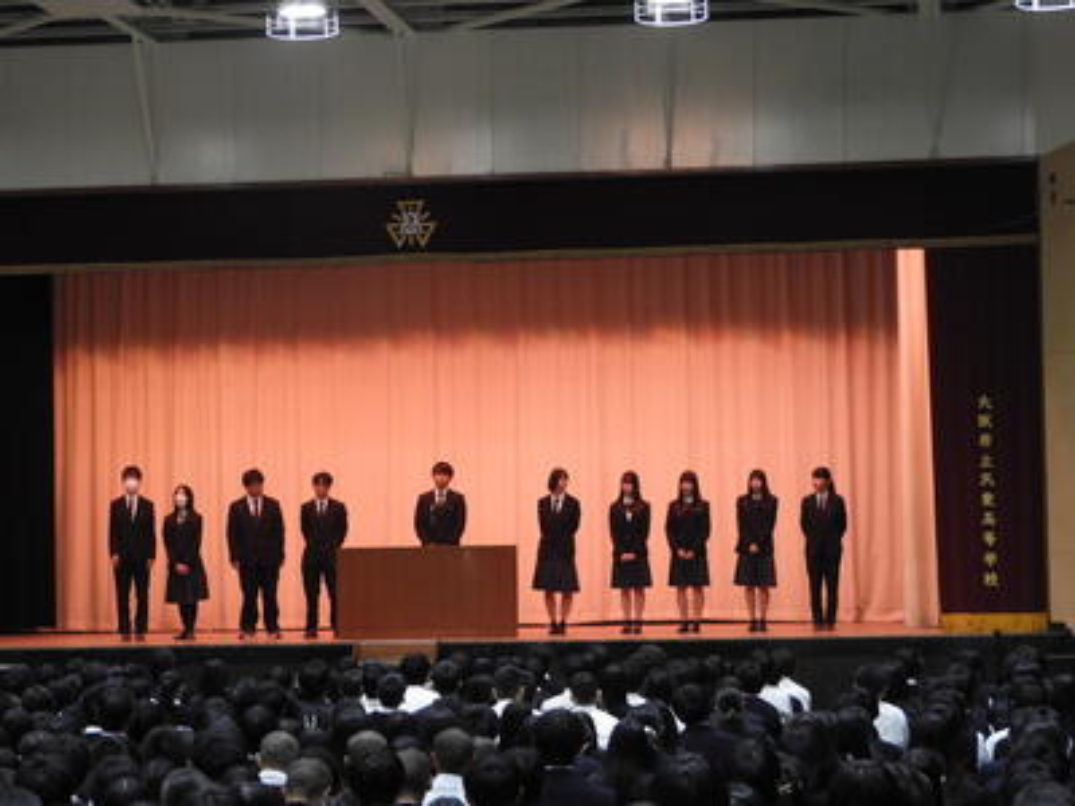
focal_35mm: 105
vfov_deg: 14.1
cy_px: 403
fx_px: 3261
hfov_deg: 18.7
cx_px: 538
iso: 400
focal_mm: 18.8
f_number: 4.8
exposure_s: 1/25
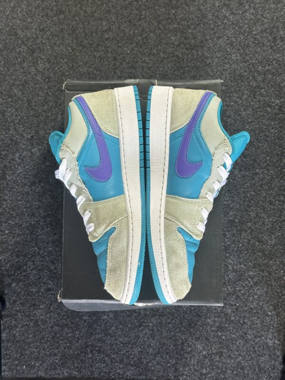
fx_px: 527
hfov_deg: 30.3
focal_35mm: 48
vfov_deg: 39.6
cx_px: 142
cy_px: 190
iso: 160
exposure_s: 1/50
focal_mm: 6.86
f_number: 1.78
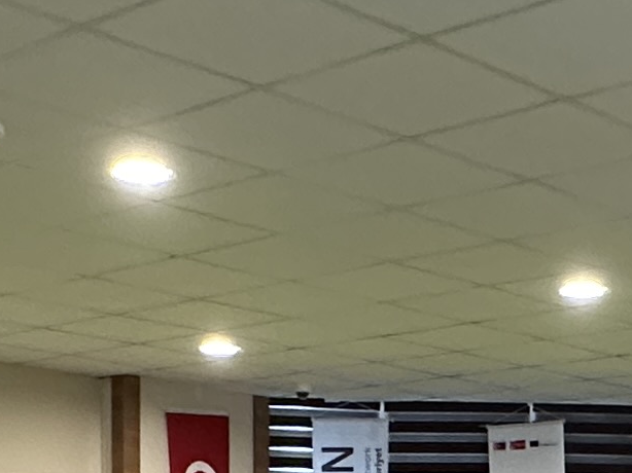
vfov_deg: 14.3
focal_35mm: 92
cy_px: 830
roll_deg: -0.7
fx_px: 1679
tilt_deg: -6.3
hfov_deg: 21.2
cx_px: 448
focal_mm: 2.22
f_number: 2.2
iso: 400
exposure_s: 1/50
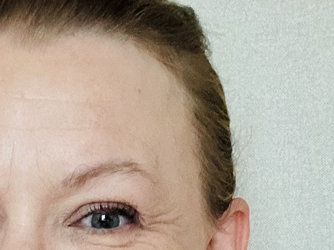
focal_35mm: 77
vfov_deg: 18.1
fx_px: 743
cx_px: 33
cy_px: 303
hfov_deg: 24.6
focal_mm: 2.69
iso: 640
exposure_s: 1/20
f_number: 1.9
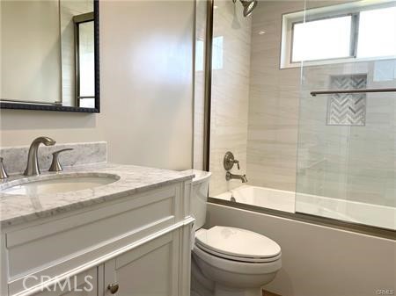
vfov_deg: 53.0
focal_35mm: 26
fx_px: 297
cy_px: 148
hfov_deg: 67.3
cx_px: 198
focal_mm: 4.2
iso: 50
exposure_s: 1/120
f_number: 1.6
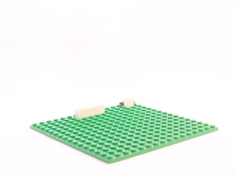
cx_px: 118
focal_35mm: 67
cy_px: 88
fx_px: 457
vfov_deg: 21.9
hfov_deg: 29.0
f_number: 3.6
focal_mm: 11.1
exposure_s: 1/30
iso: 400
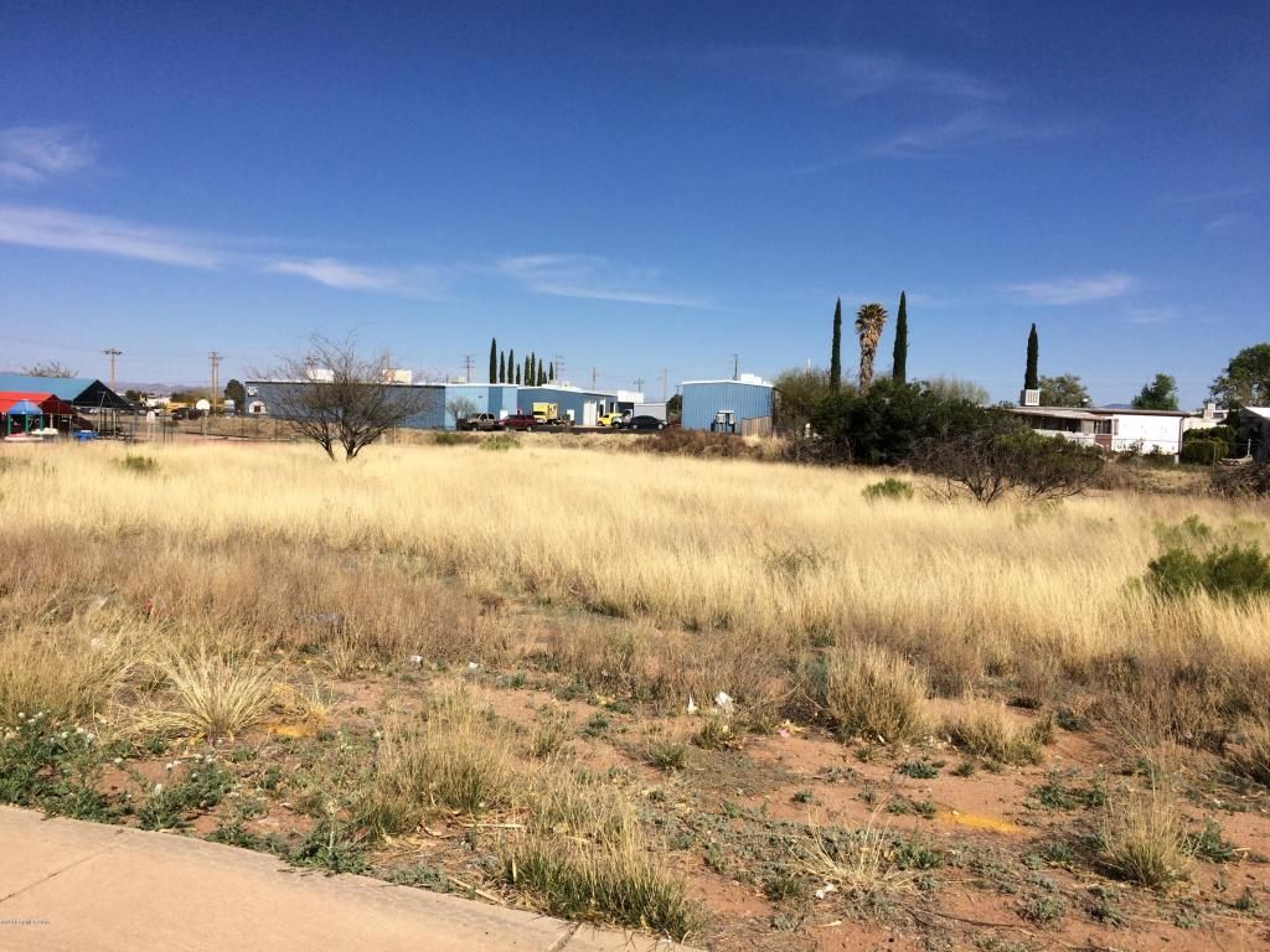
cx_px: 635
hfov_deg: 61.7
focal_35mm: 29
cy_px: 476
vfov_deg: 48.2
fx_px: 1064
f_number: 2.2
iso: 32
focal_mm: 4.15
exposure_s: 1/4115
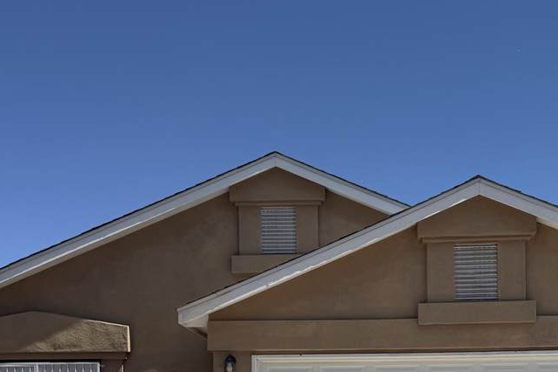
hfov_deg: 39.3
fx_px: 775
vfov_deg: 25.3
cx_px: 348
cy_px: 396
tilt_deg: +3.5
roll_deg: +1.5
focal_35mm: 50
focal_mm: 6.76
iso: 80
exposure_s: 1/8130
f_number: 1.78
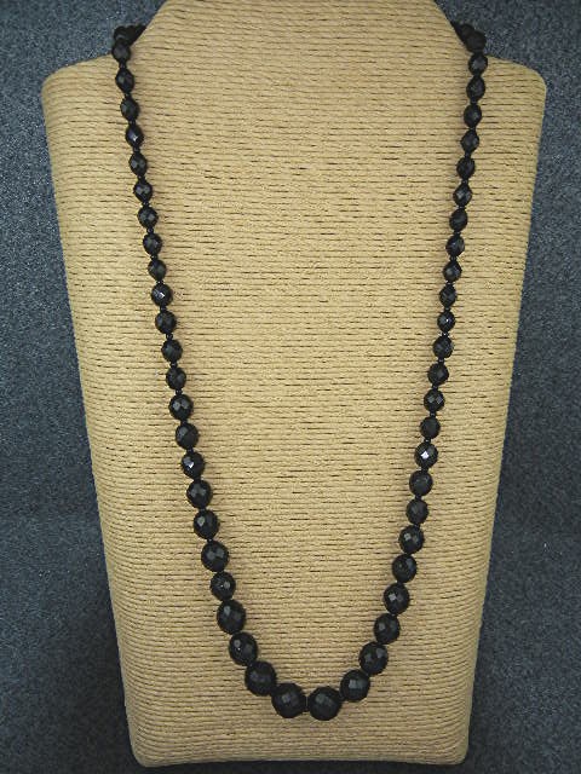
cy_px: 387
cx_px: 290
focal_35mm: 30
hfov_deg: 46.8
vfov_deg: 60.0
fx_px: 671
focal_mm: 5.4
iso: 200
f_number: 3.5
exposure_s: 1/30
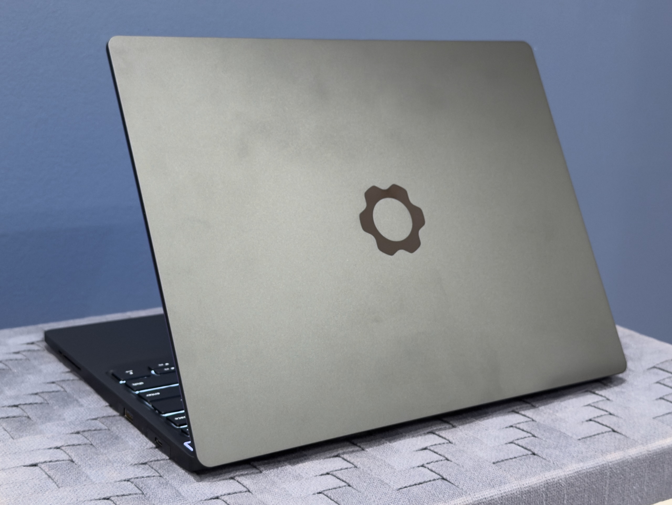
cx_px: 336
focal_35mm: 48
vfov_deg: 30.3
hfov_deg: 39.7
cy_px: 252
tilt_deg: -12.0
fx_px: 932
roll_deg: -3.8
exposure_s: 1/30
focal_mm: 6.76
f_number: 1.78
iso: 500
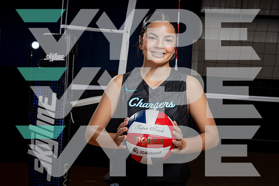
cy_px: 93
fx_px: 543
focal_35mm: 70
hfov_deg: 28.8
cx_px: 140
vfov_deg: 19.5
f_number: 8
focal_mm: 70
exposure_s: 1/250
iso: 100
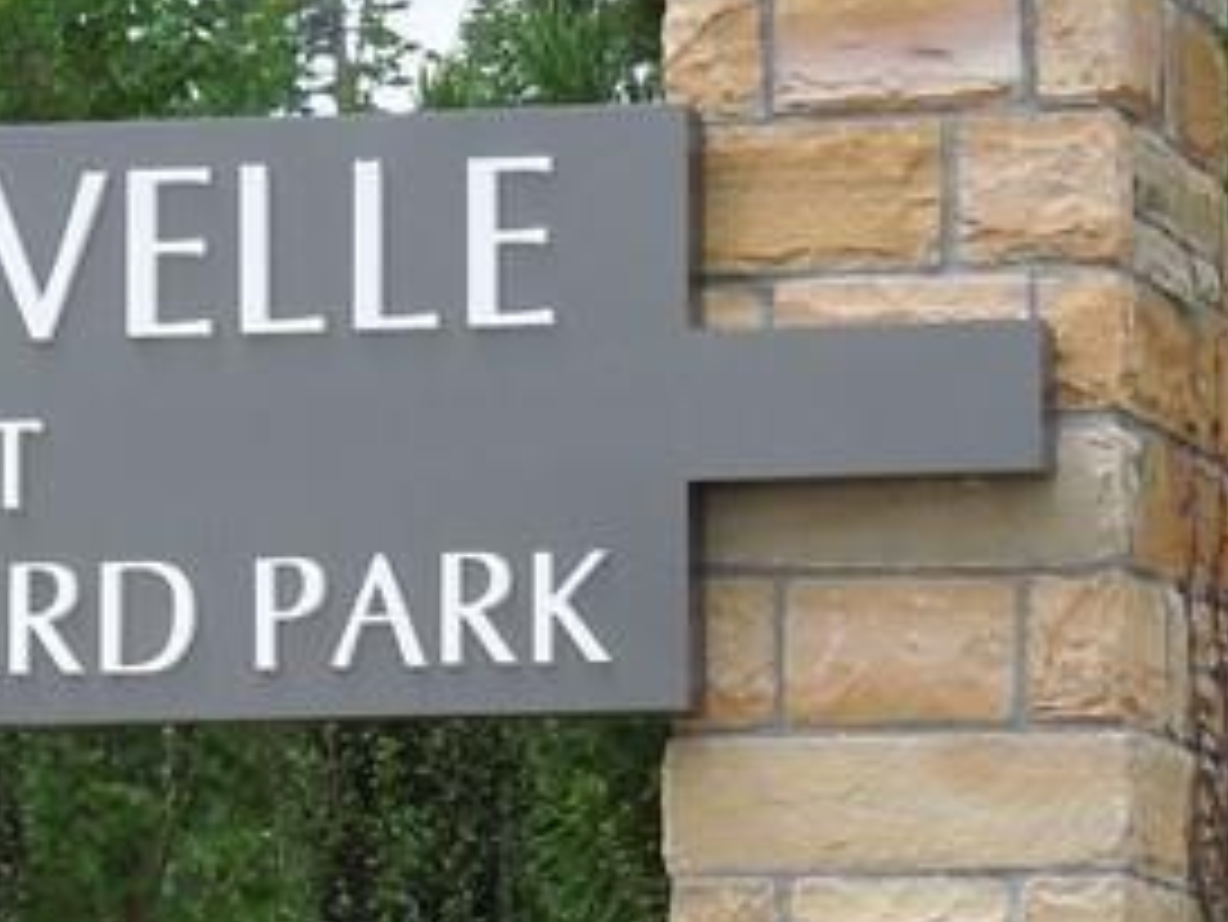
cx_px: -522
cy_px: 877
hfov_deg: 5.9
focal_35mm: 334
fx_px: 11854
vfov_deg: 4.4
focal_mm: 16
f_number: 4.6
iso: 100
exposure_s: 1/250
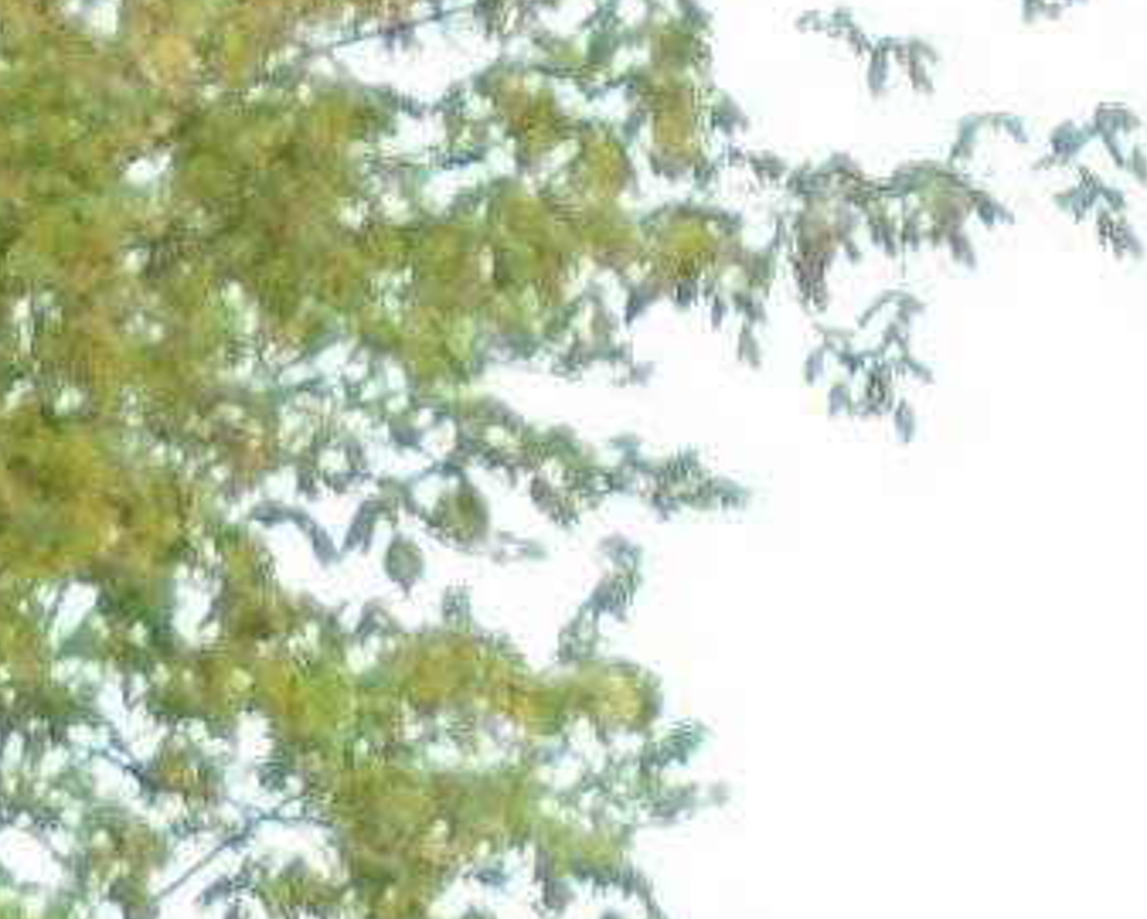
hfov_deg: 6.6
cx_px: -1052
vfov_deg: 5.1
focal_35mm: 285
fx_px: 9680
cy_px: 3070
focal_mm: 6.9
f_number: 4.2
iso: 200
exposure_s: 1/250
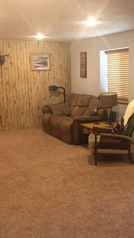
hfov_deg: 25.5
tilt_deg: -7.9
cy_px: 123
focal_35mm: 46
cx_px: 107
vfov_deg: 44.6
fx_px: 291
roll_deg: +1.0
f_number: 2.2
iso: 80
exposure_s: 1/10
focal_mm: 4.15
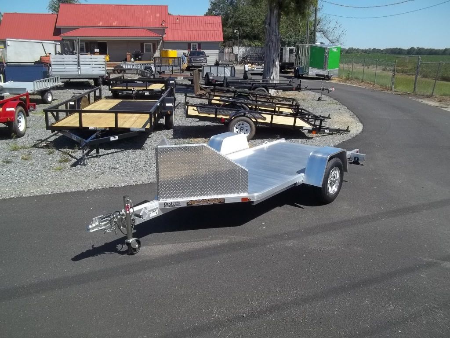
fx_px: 416
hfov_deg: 56.8
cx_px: 225
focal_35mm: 32
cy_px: 169
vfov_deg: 44.2
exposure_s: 1/160
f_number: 8.8
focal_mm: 5.7
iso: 64
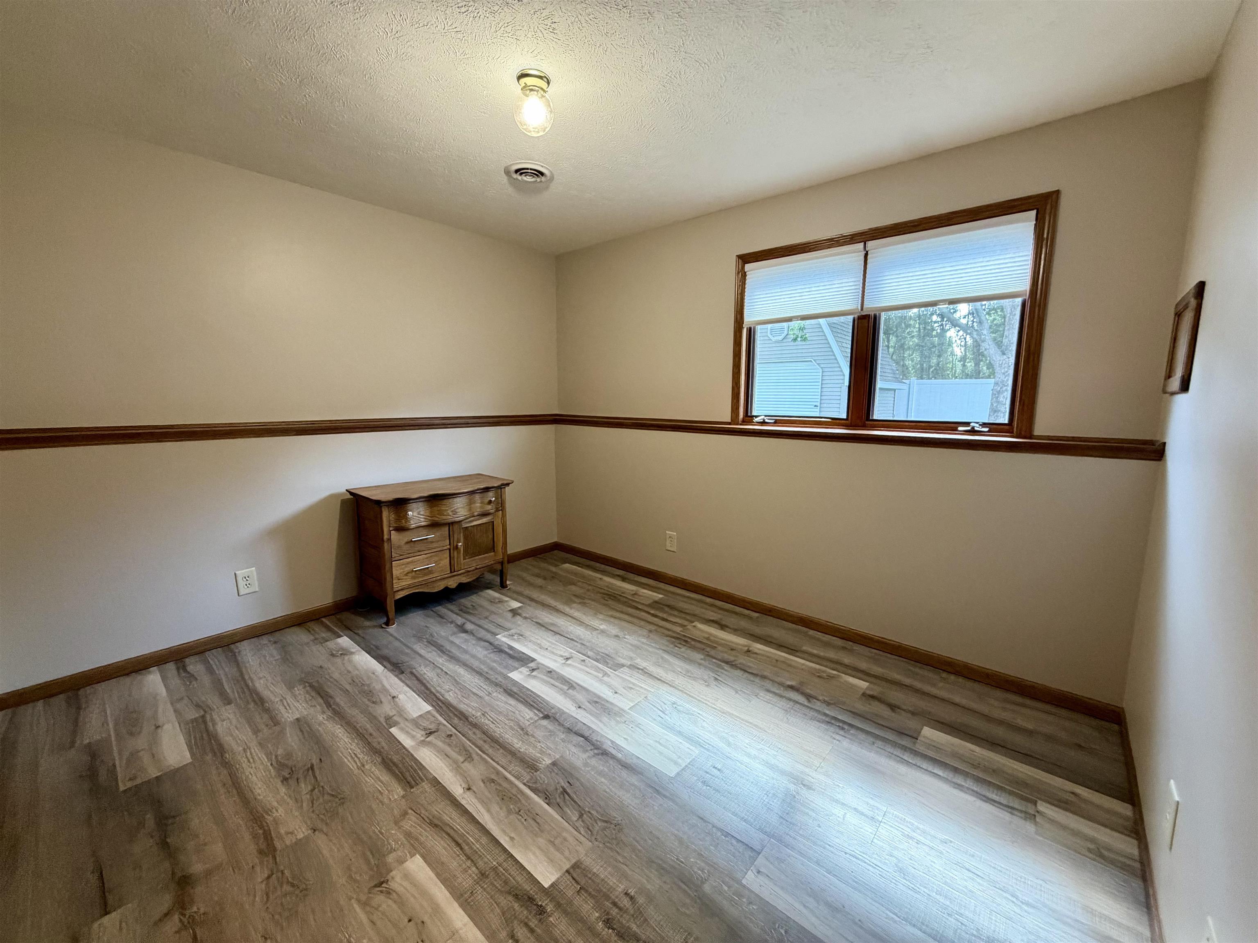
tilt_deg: -8.2
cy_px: 472
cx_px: 629
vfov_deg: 85.7
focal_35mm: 14
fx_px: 509
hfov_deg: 102.1
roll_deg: +0.1
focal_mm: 2.22
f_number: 2.2
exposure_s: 1/60
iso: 320
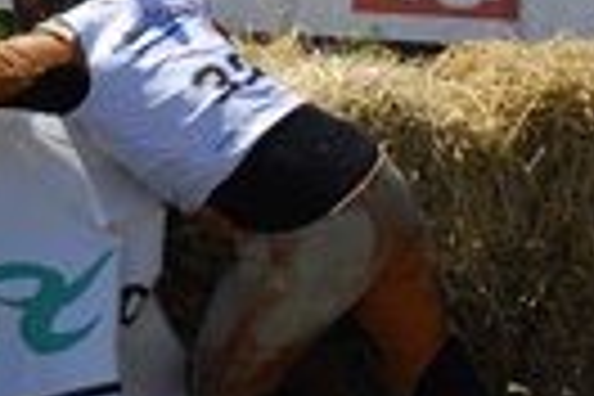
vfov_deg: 4.6
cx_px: 297
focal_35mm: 300
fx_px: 4950
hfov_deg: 6.9
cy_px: 202
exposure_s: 1/750
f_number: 7.1
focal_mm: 40
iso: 320
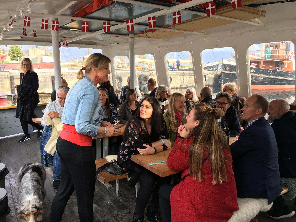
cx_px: 148
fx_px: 248
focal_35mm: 29
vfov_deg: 48.2
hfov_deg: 61.7
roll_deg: +0.5
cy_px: 111
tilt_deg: -8.9
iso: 25
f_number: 2.2
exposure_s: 1/124
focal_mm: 4.15
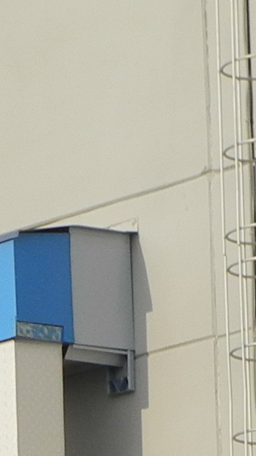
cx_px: -615
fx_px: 3875
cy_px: 747
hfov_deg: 3.6
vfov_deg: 6.6
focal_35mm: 321
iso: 100
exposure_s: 1/875
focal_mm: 10.7
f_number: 4.5
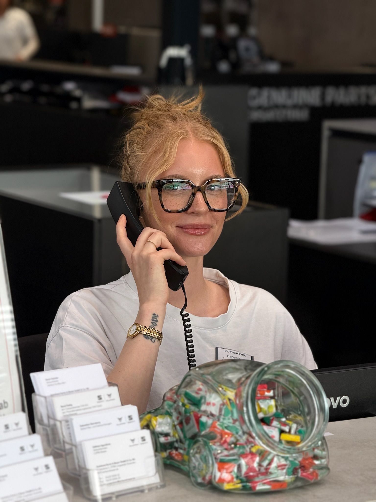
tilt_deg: -9.0
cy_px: 251
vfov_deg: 16.4
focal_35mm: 120
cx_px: 188
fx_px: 1738
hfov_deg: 12.3
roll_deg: -1.2
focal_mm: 15.66
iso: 50
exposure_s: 1/99
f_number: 2.8
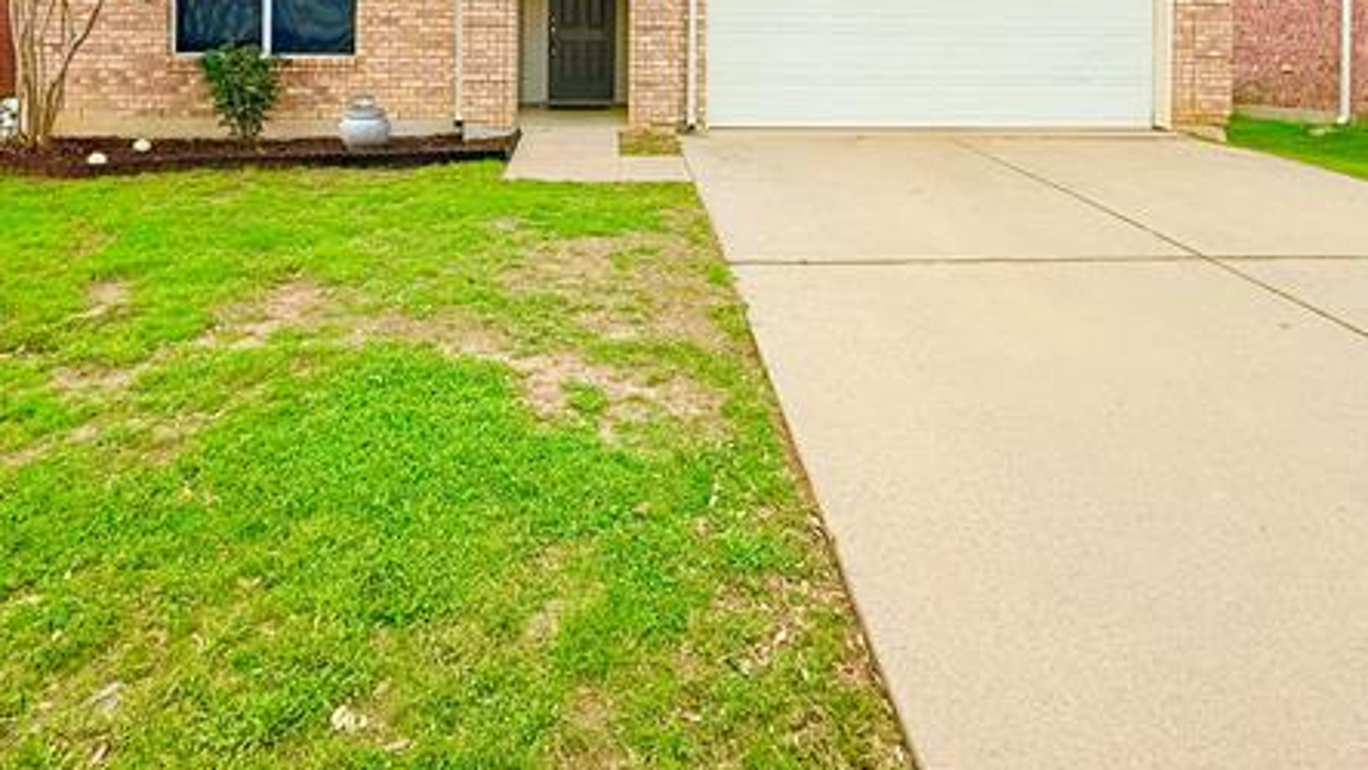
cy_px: 59
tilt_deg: +0.1
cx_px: 659
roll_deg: -1.0
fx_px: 798
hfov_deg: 81.2
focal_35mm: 22
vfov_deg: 45.9
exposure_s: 1/1613
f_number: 2.2
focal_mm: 2.22
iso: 64
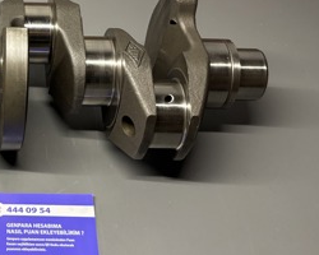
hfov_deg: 27.1
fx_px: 614
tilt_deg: -46.9
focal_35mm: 65
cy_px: 76
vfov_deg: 23.3
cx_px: -17
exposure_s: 1/50
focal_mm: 5.96
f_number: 1.6
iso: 200
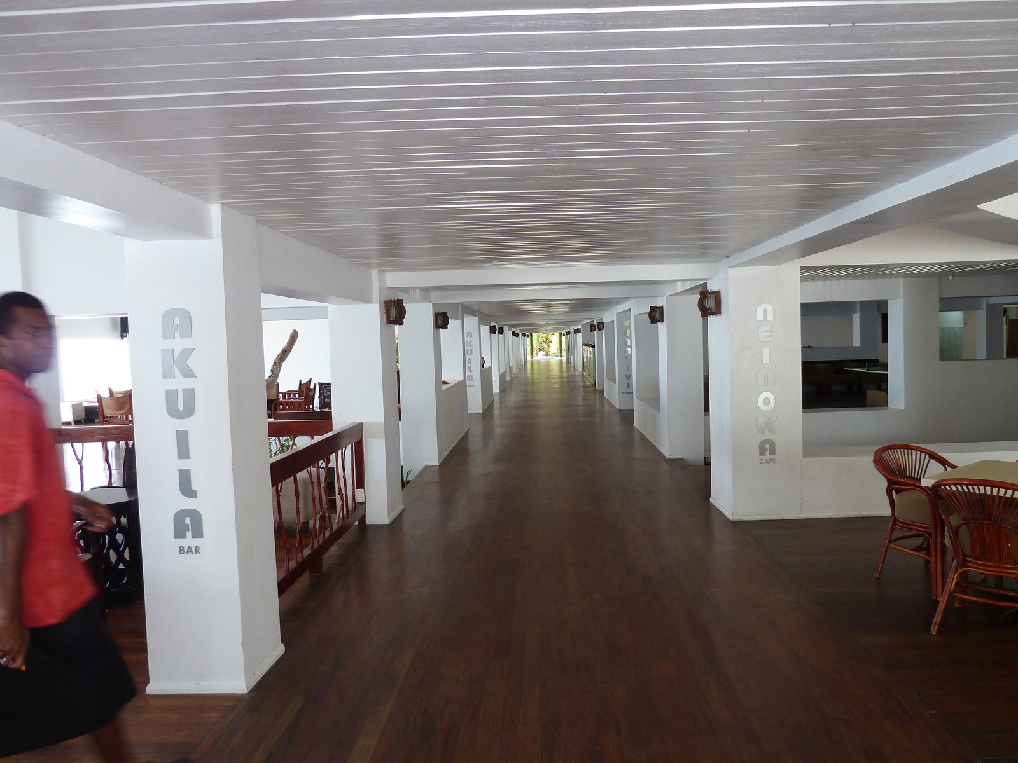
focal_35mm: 25
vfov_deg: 54.9
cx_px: 509
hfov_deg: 69.4
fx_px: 735
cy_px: 382
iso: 125
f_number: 3.3
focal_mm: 4.1
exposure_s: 1/30
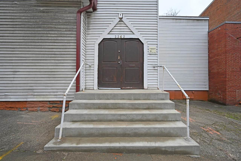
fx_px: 100
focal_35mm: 15
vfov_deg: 77.3
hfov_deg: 100.4
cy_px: 80
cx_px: 120
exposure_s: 1/250
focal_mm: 15
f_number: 5
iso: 200
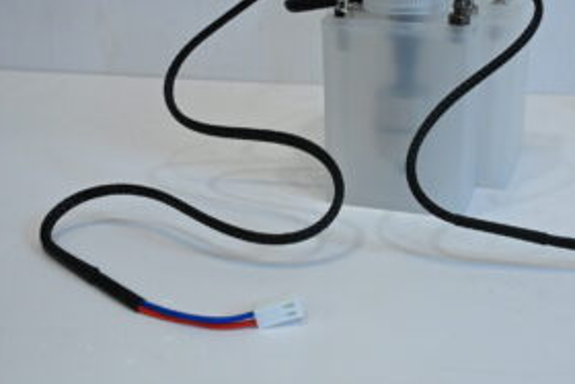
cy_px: 127
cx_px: 388
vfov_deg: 29.1
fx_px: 735
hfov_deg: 42.1
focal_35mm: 46
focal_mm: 30
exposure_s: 1/125
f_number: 13
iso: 6400
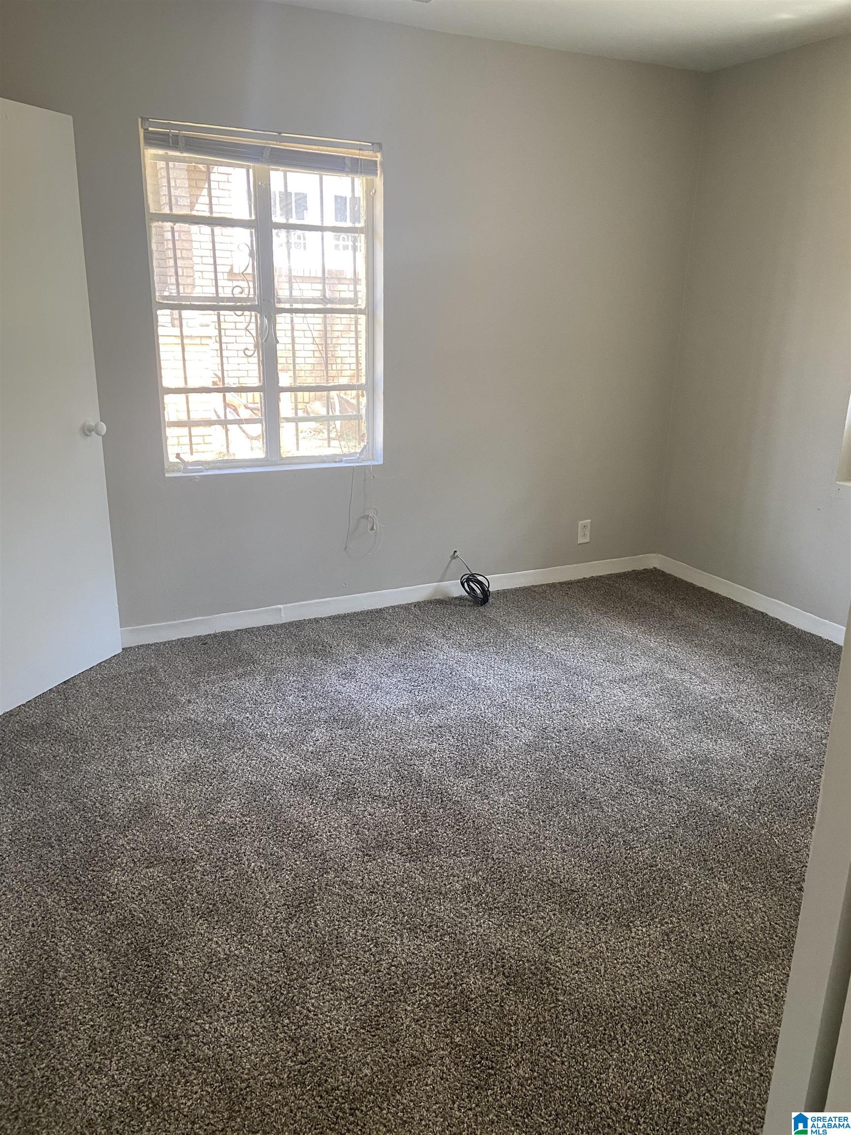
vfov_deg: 67.3
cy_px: 568
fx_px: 852
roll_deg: -1.3
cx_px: 426
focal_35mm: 26
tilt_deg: -16.4
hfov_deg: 53.1
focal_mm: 4.25
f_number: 1.8
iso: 125
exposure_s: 1/60
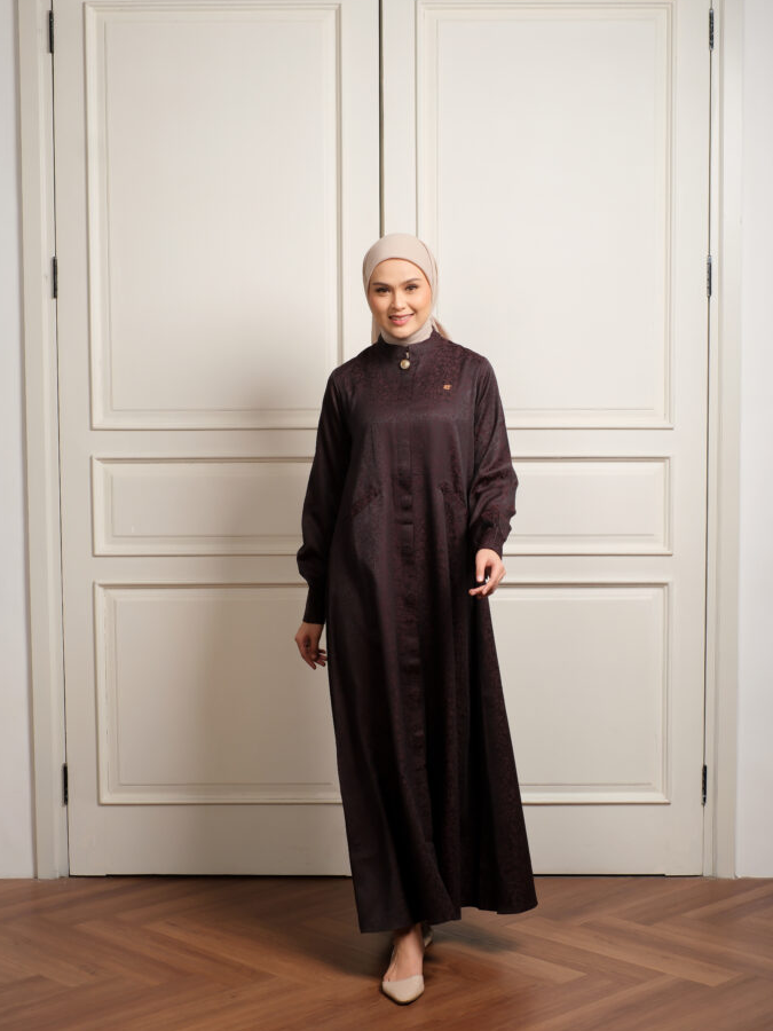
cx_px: 385
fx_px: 1727
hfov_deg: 25.2
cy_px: 524
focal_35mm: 58
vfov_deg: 33.2
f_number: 7.1
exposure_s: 1/200
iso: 250
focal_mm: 35
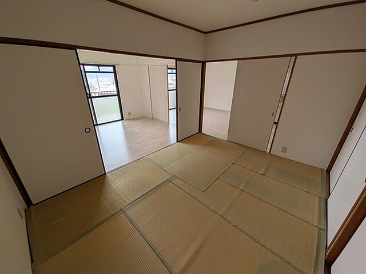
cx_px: 183
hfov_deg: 102.1
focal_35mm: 14
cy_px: 137
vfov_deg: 85.7
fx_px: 148
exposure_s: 1/230
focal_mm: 1.85
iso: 61
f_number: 2.2
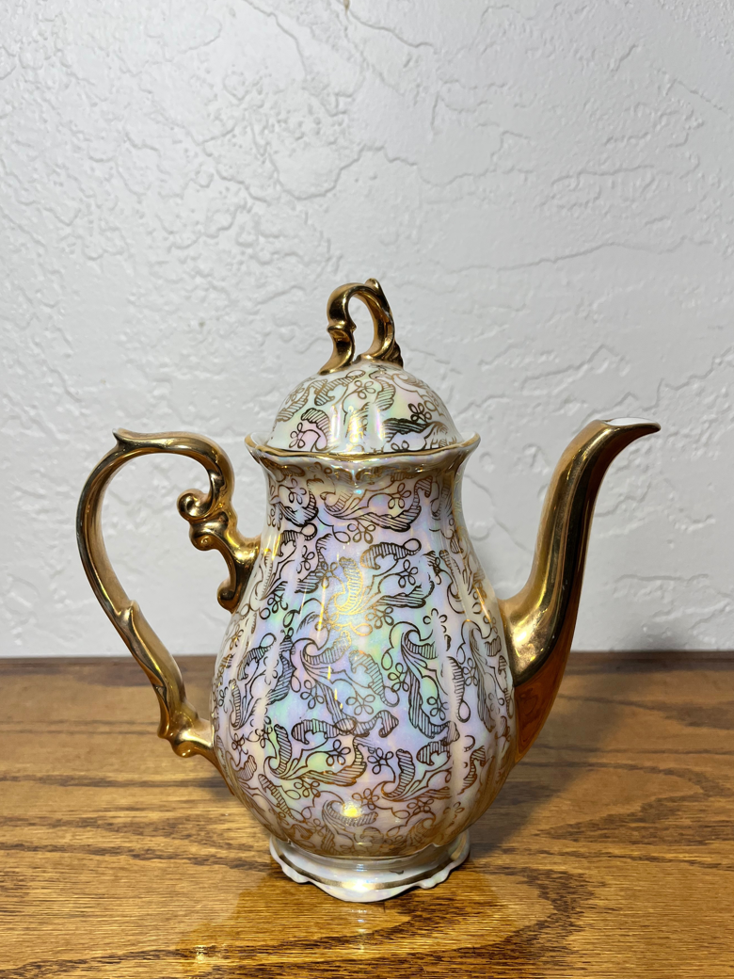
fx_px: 848
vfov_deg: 59.7
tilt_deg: -14.0
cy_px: 556
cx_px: 386
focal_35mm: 30
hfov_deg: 46.8
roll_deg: +1.6
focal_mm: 5.1
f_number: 1.6
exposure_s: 1/120
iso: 50
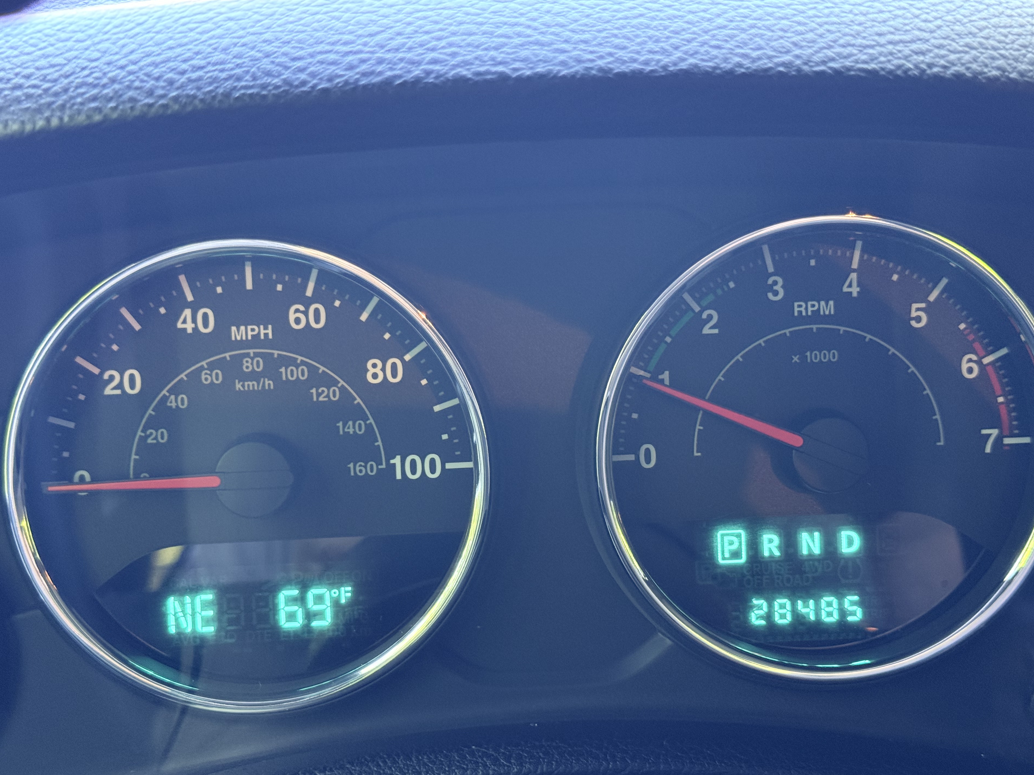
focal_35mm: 51
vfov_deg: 28.6
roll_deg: -4.1
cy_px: 398
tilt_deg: -18.9
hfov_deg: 37.5
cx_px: 530
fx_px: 1523
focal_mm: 6.76
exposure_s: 1/40
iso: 250
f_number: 1.78
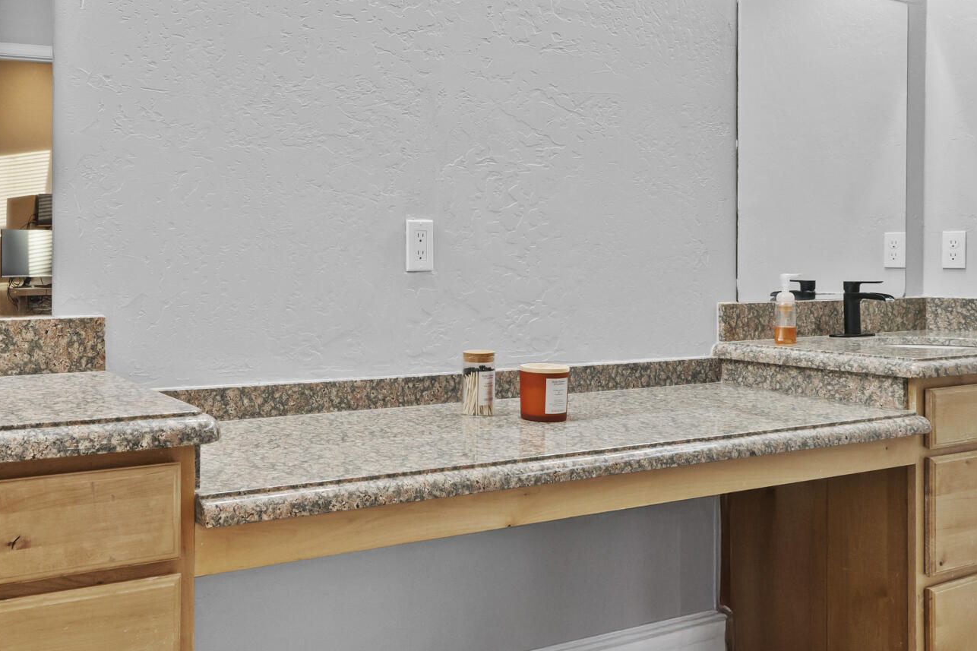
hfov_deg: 53.6
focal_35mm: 35
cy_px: 299
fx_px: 950
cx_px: 344
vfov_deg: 37.8
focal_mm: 10
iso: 400
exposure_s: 1/6
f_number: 8
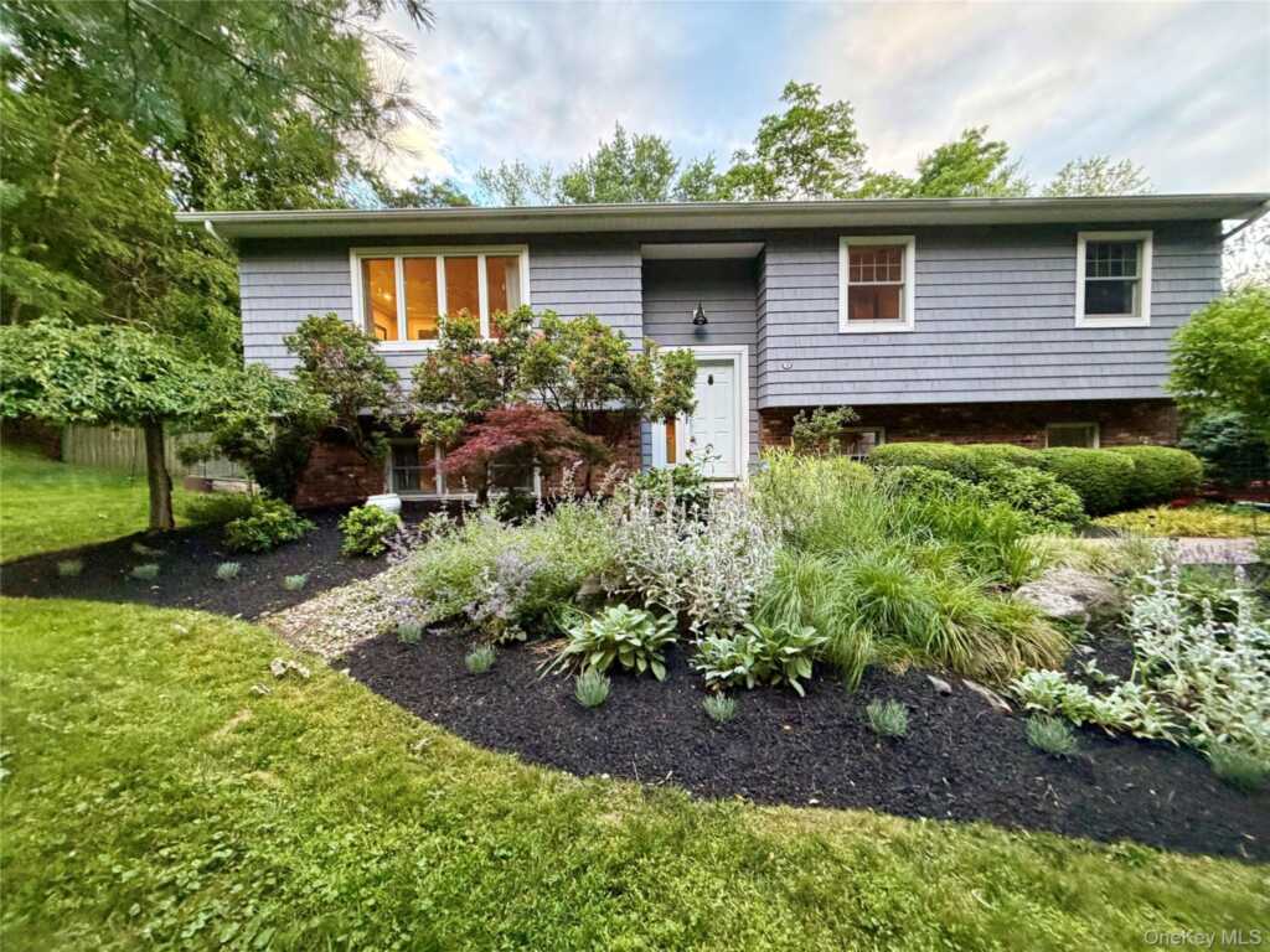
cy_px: 476
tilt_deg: -3.3
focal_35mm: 14
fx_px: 514
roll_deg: +1.0
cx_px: 635
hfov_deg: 102.1
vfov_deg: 85.7
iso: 320
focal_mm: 2.22
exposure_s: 1/68
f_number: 2.2
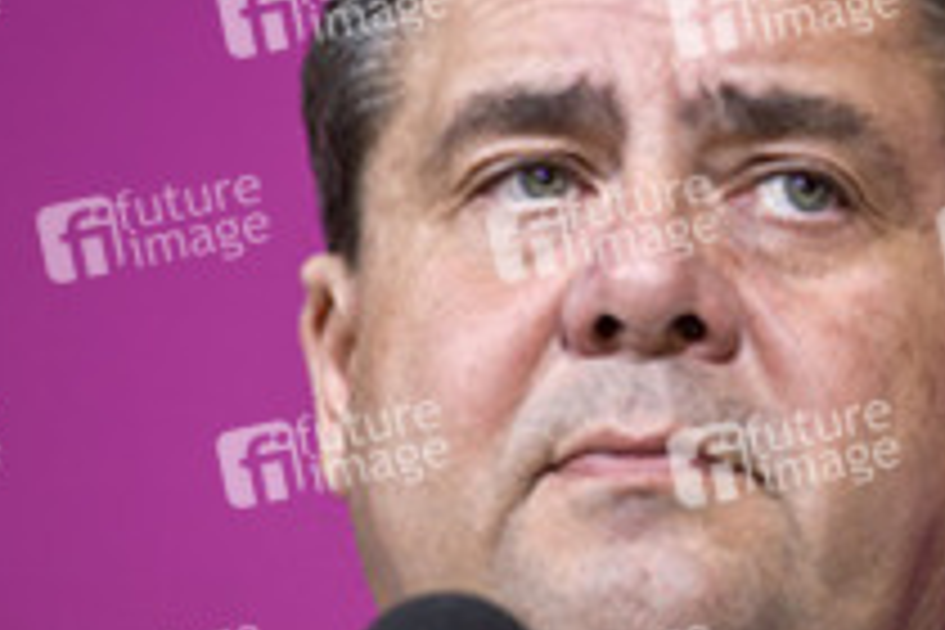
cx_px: 662
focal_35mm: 364
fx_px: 9554
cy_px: 342
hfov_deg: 5.7
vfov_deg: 3.8
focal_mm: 170
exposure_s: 1/320
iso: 1000
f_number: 4
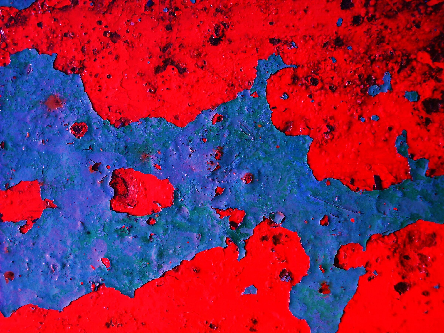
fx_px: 616
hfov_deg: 39.7
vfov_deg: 30.3
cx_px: 222
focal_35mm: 48
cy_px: 166
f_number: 3.3
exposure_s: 1/168
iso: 64
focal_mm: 7.88
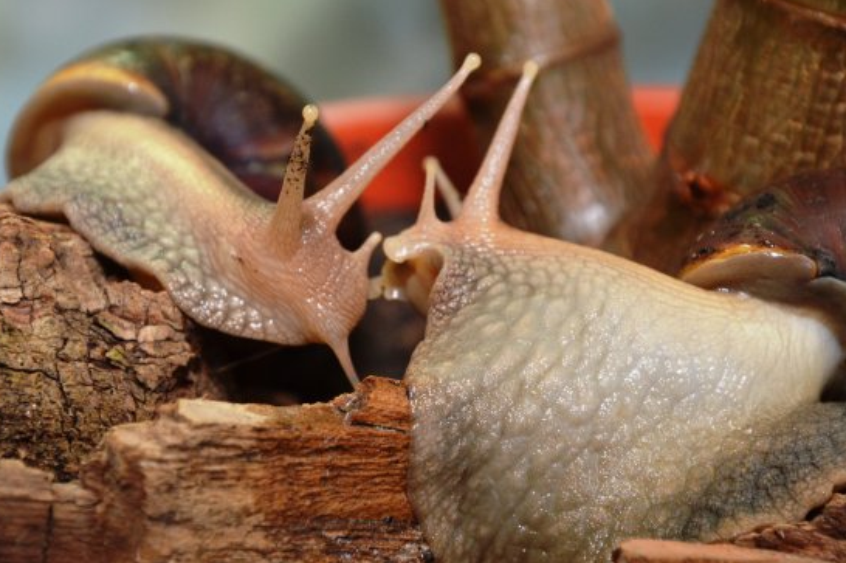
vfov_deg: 7.8
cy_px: 261
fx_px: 4145
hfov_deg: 11.7
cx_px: 429
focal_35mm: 177
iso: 800
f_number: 8
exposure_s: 1/60
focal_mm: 105
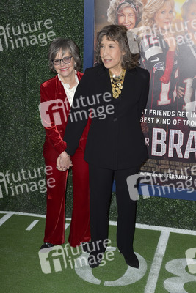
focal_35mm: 48
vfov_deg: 41.1
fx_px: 392
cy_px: 146
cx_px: 98
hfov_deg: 28.1
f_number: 6.3
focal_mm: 48
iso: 400
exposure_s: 1/250
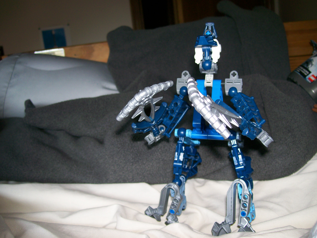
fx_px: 330
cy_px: 119
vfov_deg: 39.7
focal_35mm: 36
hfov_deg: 51.4
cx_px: 158
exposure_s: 1/64
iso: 80
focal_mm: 6
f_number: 2.7
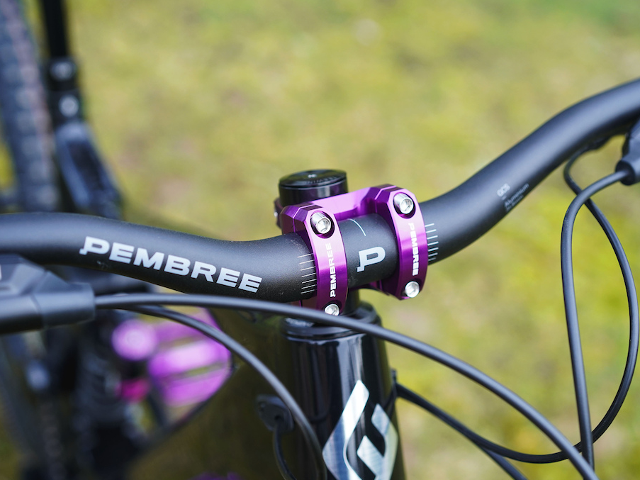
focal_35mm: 60
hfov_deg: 32.1
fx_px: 1109
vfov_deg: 24.4
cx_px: 360
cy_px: 240
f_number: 3.5
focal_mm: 55
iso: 1000
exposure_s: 1/1000
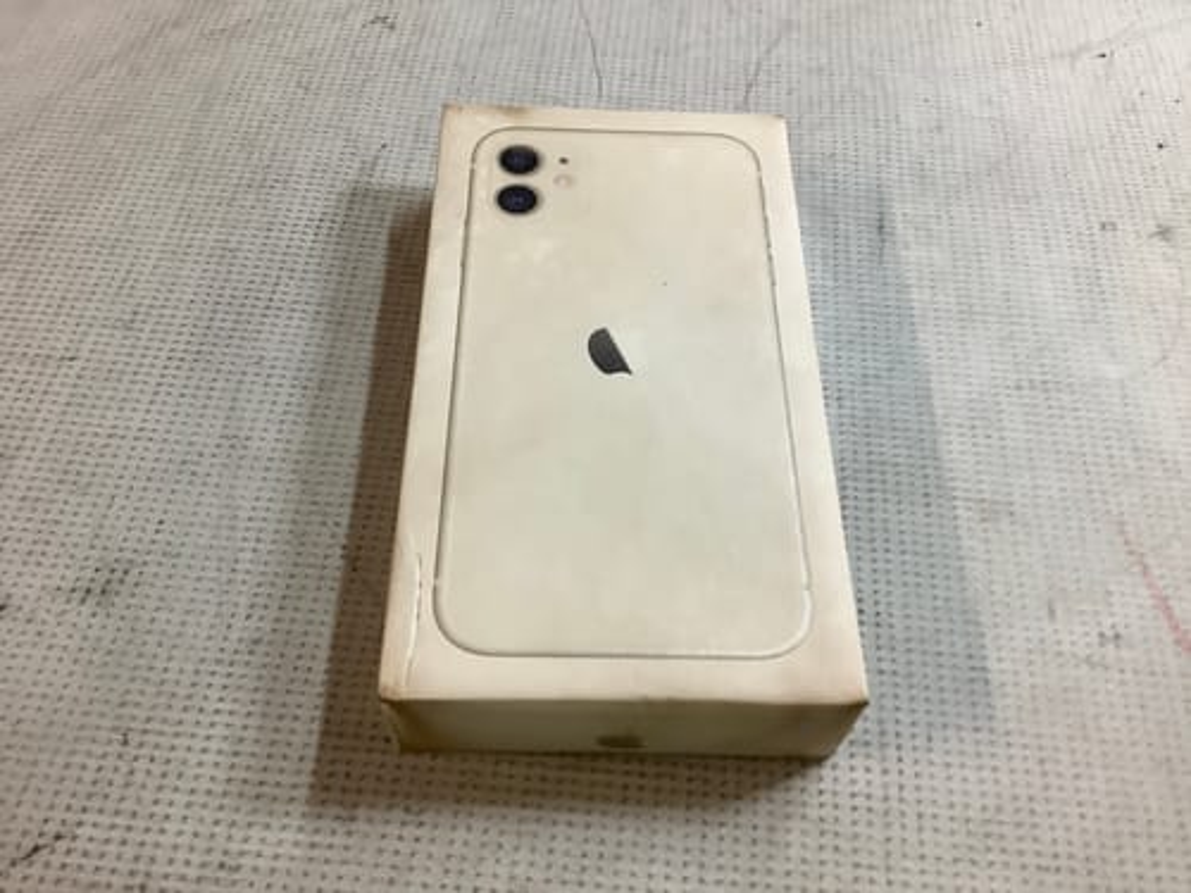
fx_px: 1067
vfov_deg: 45.4
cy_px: 446
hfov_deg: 58.4
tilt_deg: -54.1
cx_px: 596
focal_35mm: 31
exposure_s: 1/50
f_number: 2.4
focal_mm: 3.3
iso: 80
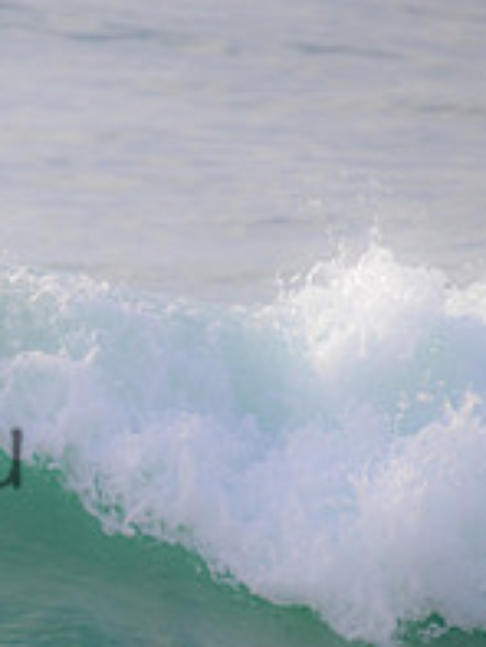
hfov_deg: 0.7
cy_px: 412
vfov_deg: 0.9
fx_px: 42336
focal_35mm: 2264
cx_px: -325
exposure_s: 1/400
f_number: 11
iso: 560
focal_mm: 800
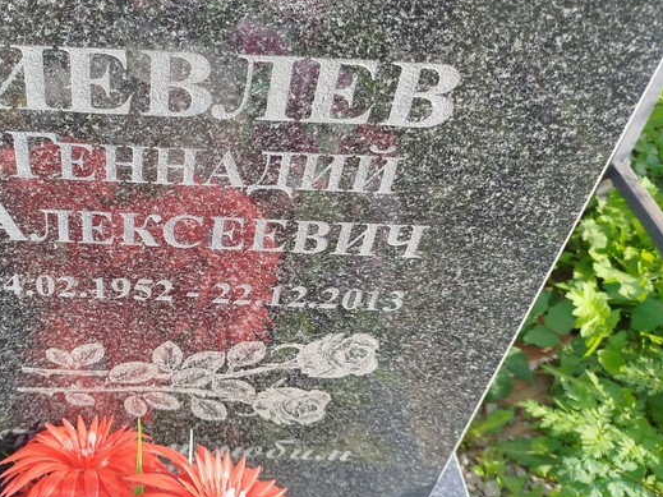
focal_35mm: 37
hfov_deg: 48.0
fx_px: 708
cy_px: 211
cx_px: 156
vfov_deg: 38.6
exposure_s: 1/341
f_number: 1.7
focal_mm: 5.31
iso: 50
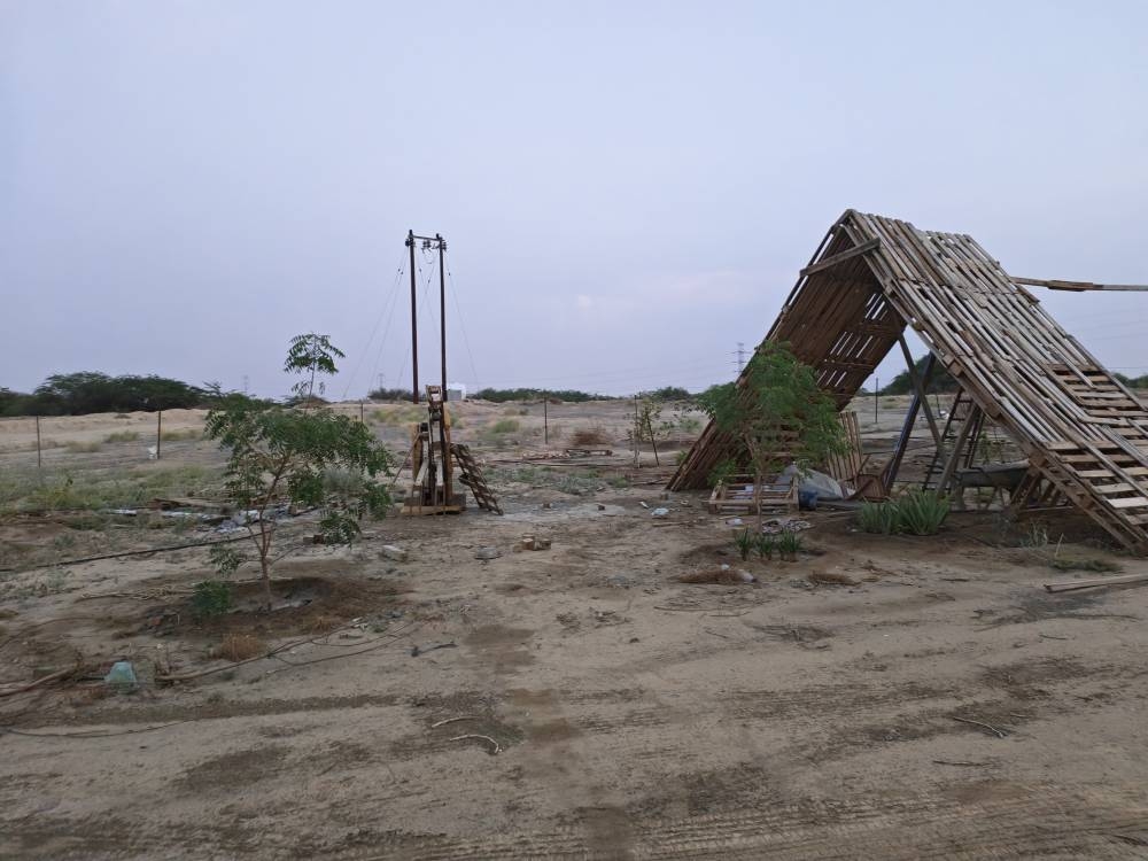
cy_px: 430
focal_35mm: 24
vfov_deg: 56.8
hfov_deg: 71.6
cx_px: 574
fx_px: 796
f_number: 1.9
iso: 3200
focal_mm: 6.12
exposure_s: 1/100
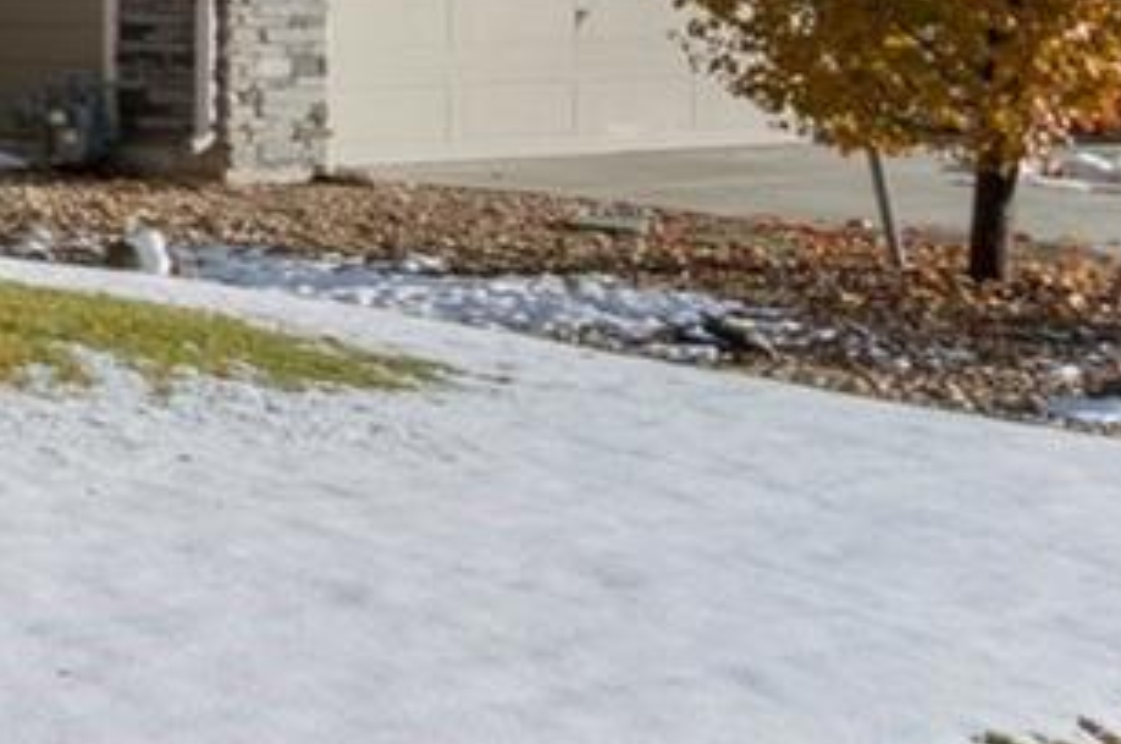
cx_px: -1531
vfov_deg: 14.8
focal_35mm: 89
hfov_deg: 14.8
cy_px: -152
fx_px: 2767
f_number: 8
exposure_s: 1/400
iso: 400
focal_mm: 17
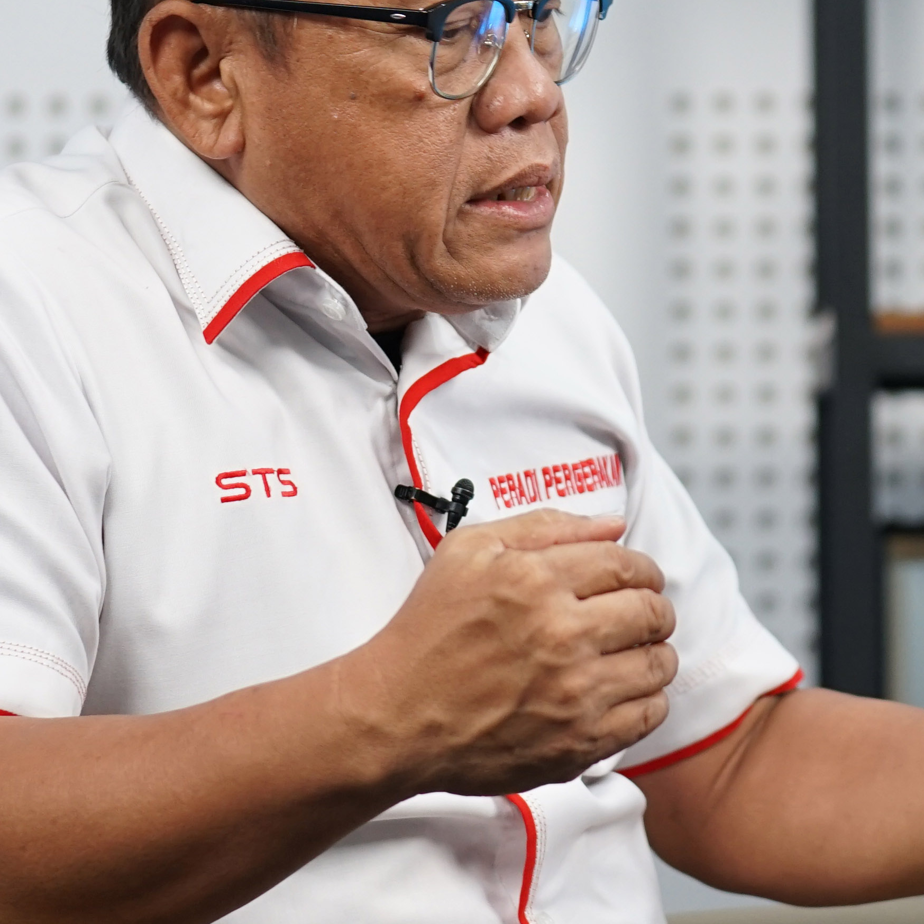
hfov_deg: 8.7
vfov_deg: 8.7
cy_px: 281
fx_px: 6070
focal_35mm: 201
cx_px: 550
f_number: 2.8
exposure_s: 1/160
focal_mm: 70
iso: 640
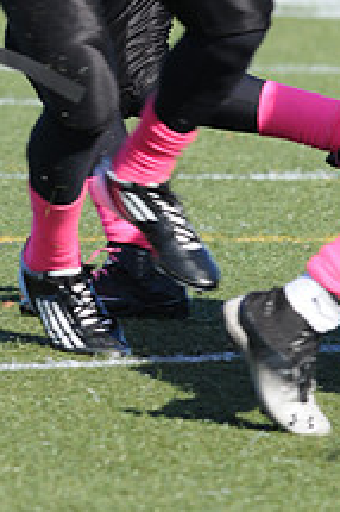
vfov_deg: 1.7
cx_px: 51
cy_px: -157
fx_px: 17196
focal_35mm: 1212
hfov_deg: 1.1
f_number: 7.1
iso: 200
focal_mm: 300
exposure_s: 1/500
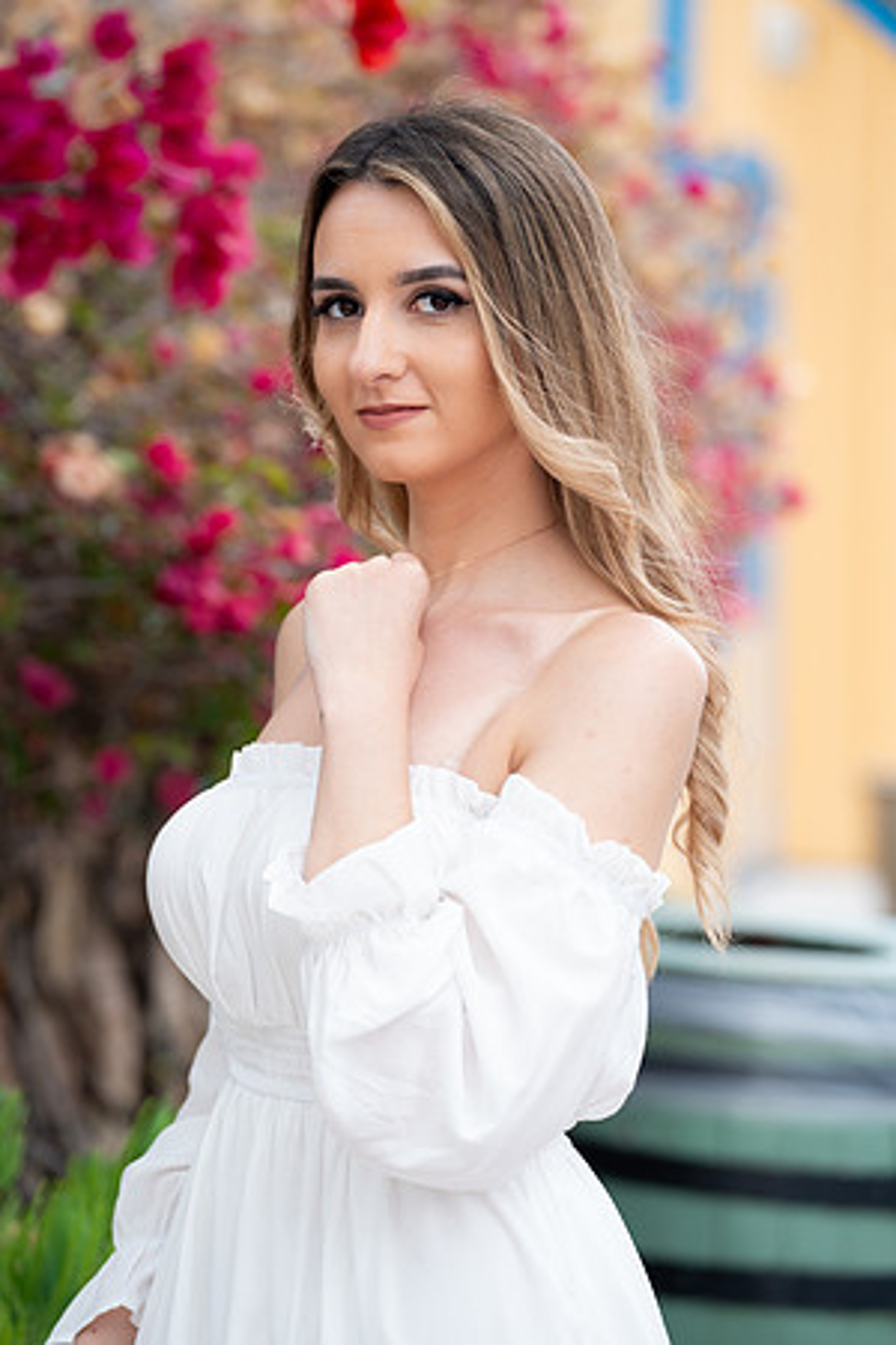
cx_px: 448
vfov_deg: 14.8
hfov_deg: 9.9
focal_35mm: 139
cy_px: 672
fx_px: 5189
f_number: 3.5
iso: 320
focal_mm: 139
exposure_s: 1/200
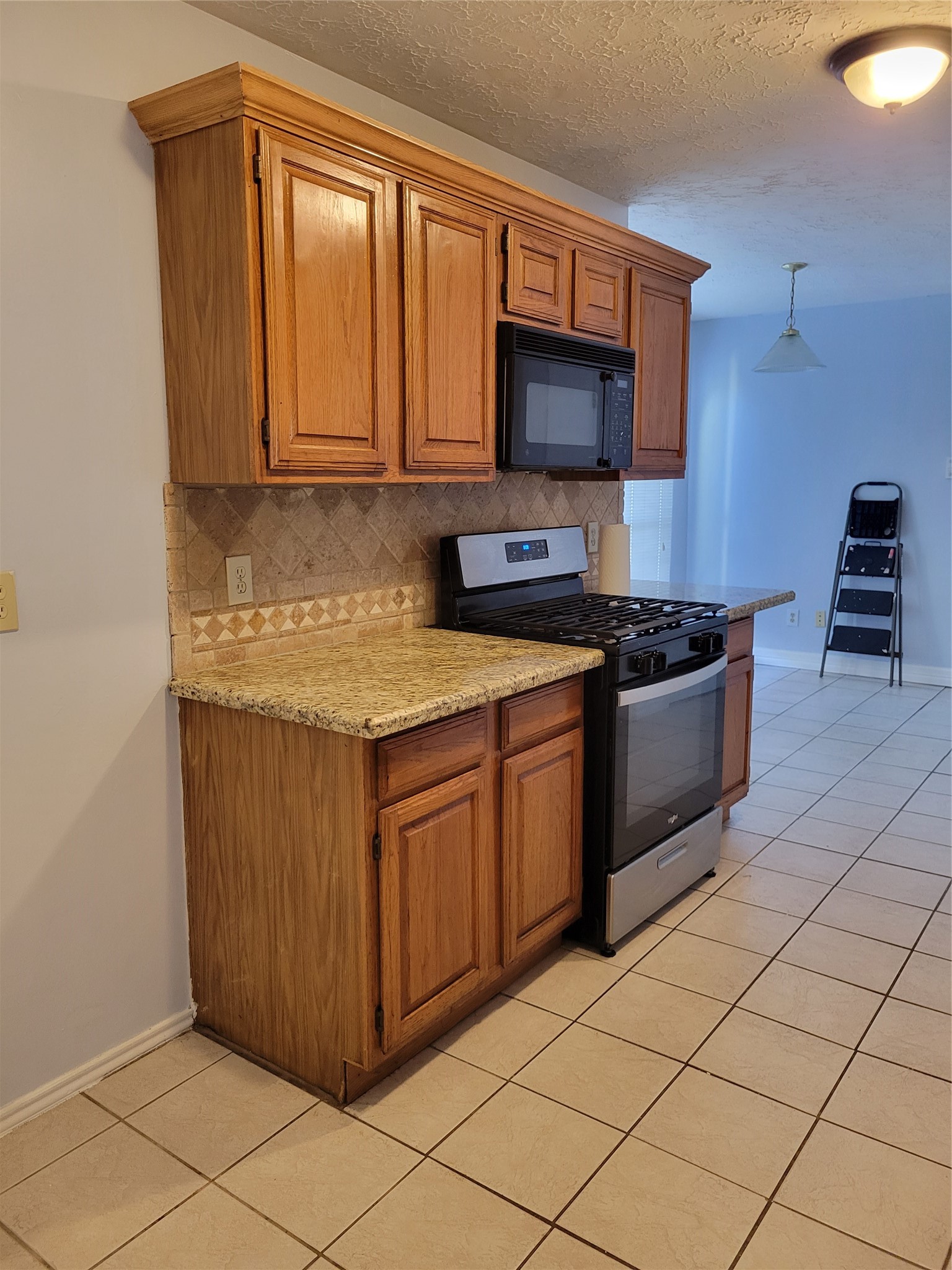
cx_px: 476
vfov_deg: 67.3
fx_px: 953
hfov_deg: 53.1
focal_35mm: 26
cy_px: 635
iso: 400
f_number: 1.8
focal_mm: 5.4
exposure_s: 1/40
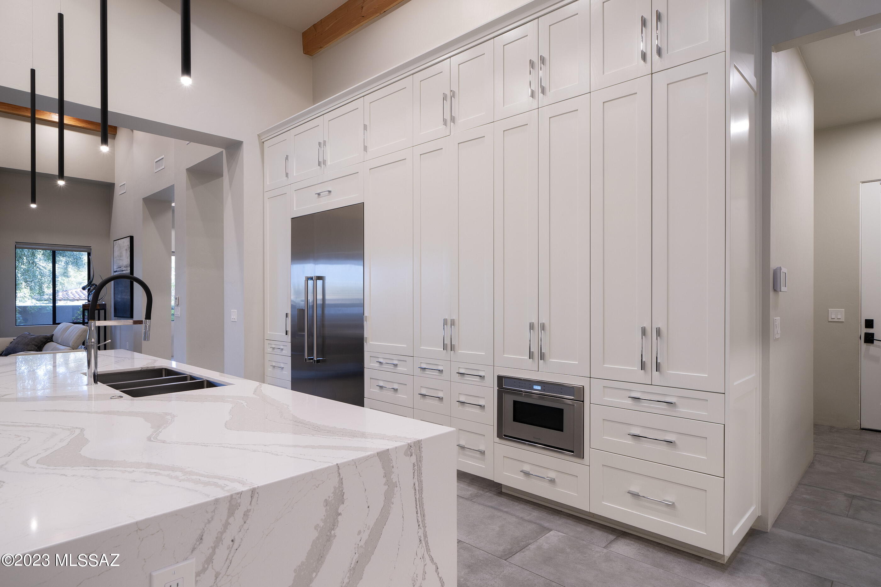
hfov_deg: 86.9
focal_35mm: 19
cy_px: 294
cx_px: 440
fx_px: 465
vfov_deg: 64.5
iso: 200
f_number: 10
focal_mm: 19
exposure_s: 1/1.67
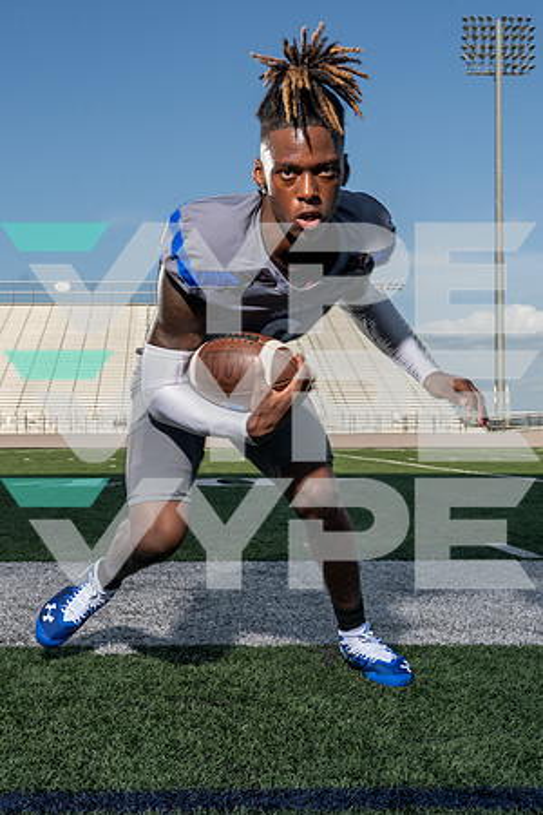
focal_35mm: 45
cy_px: 409
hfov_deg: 29.4
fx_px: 1029
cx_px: 184
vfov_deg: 43.2
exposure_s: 1/250
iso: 160
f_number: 10
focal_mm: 30
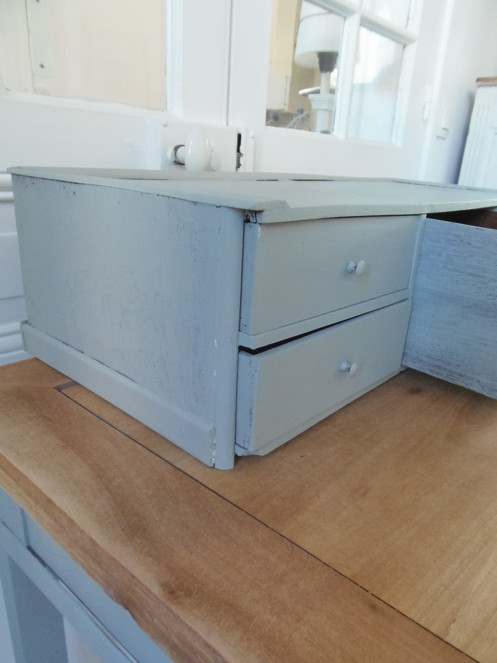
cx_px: 248
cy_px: 332
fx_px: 459
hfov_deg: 56.8
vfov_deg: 71.6
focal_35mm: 24
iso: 400
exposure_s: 1/30
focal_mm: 4.3
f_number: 2.9
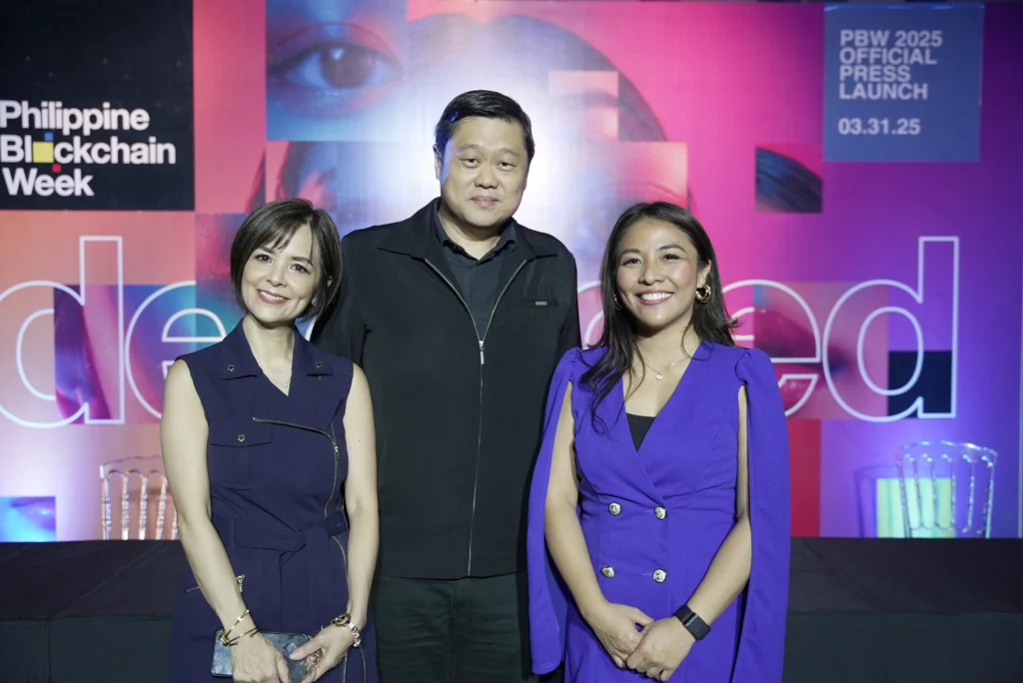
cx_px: 512
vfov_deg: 37.9
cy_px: 342
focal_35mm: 35
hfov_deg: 54.4
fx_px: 995
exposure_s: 1/125
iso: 500
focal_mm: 35
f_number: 2.8
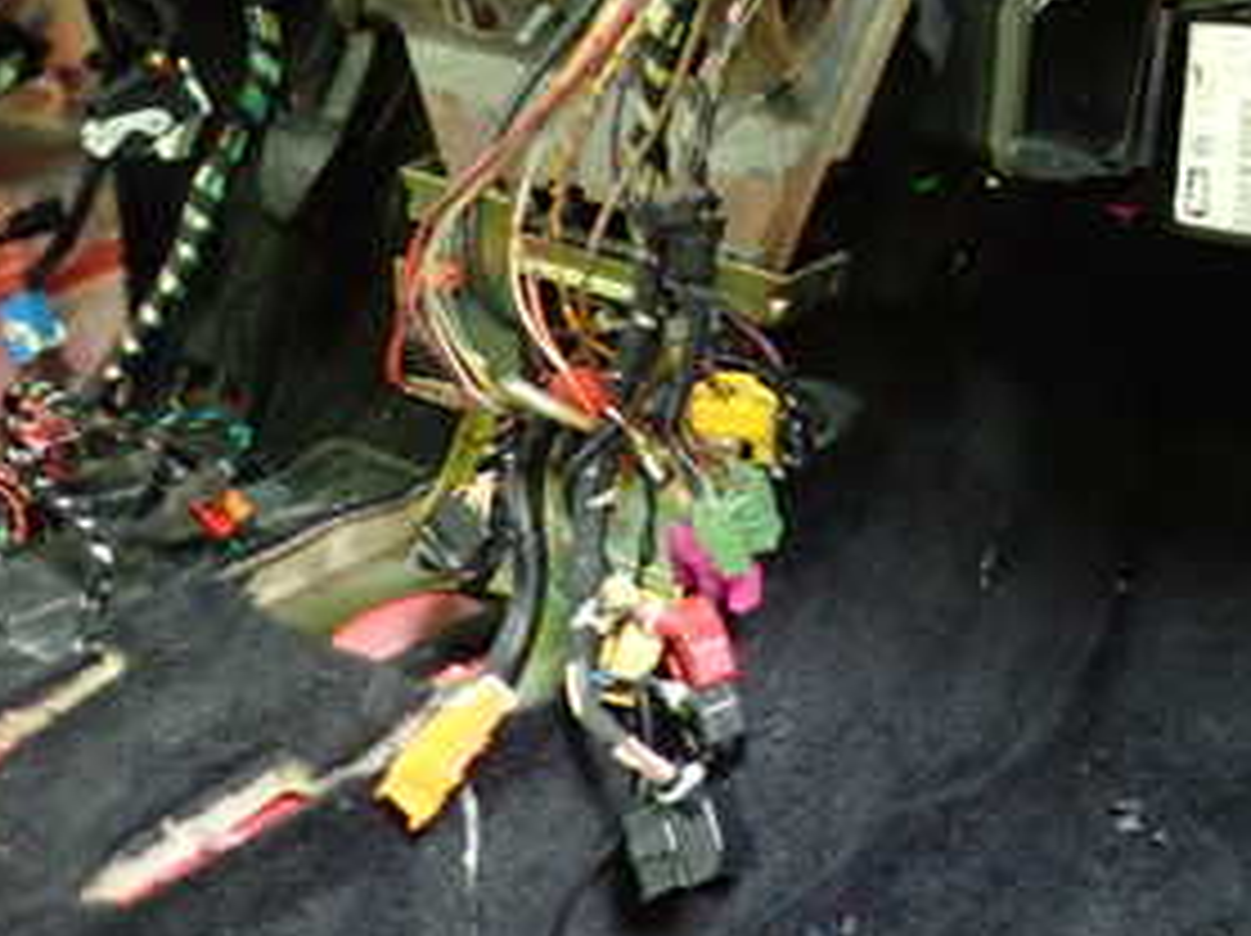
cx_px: 1323
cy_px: -9
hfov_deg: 32.0
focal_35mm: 54
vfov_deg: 25.6
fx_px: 1950
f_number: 2
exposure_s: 1/30
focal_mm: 4.5
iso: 800
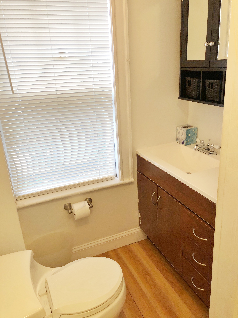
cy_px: 159
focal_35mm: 28
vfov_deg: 63.4
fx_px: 257
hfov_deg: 49.7
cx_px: 119
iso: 40
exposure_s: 1/20
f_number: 1.8
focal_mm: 3.99
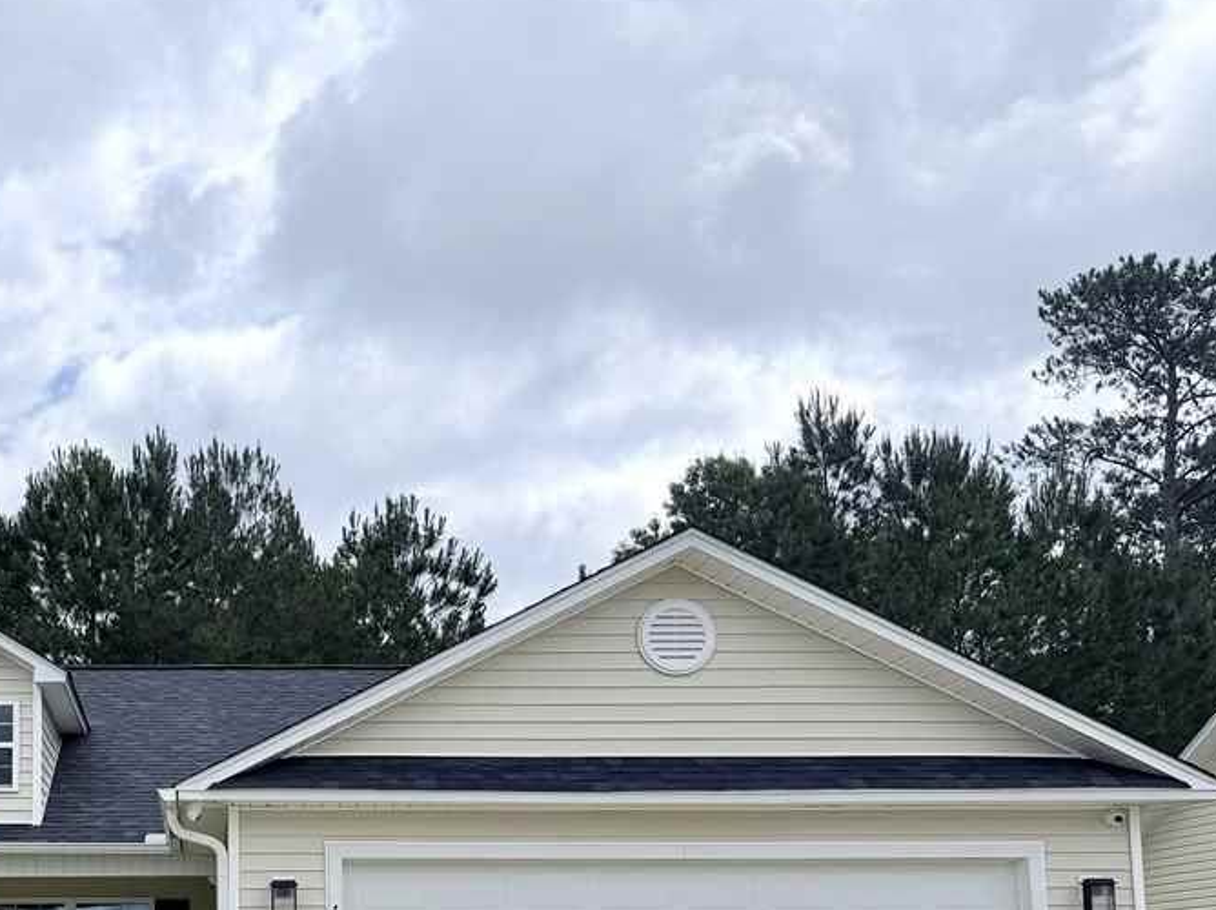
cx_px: 237
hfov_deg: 39.6
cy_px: 802
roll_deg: +0.6
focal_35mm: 46
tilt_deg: +6.2
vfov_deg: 30.2
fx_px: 1615
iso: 80
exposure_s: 1/10309
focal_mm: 6.76
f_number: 1.78
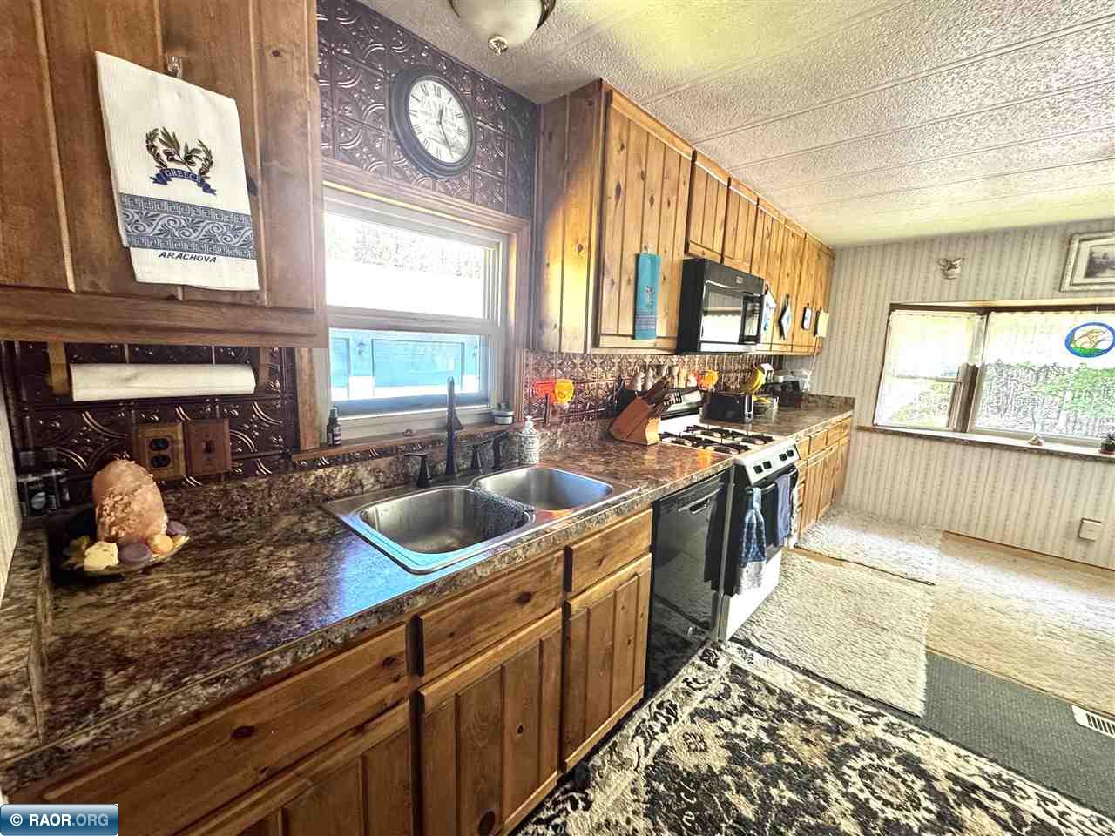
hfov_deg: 102.1
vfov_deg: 85.7
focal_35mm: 14
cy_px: 418
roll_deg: -2.2
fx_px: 451
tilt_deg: -9.5
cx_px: 558
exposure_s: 1/60
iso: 320
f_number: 2.2
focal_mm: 2.22
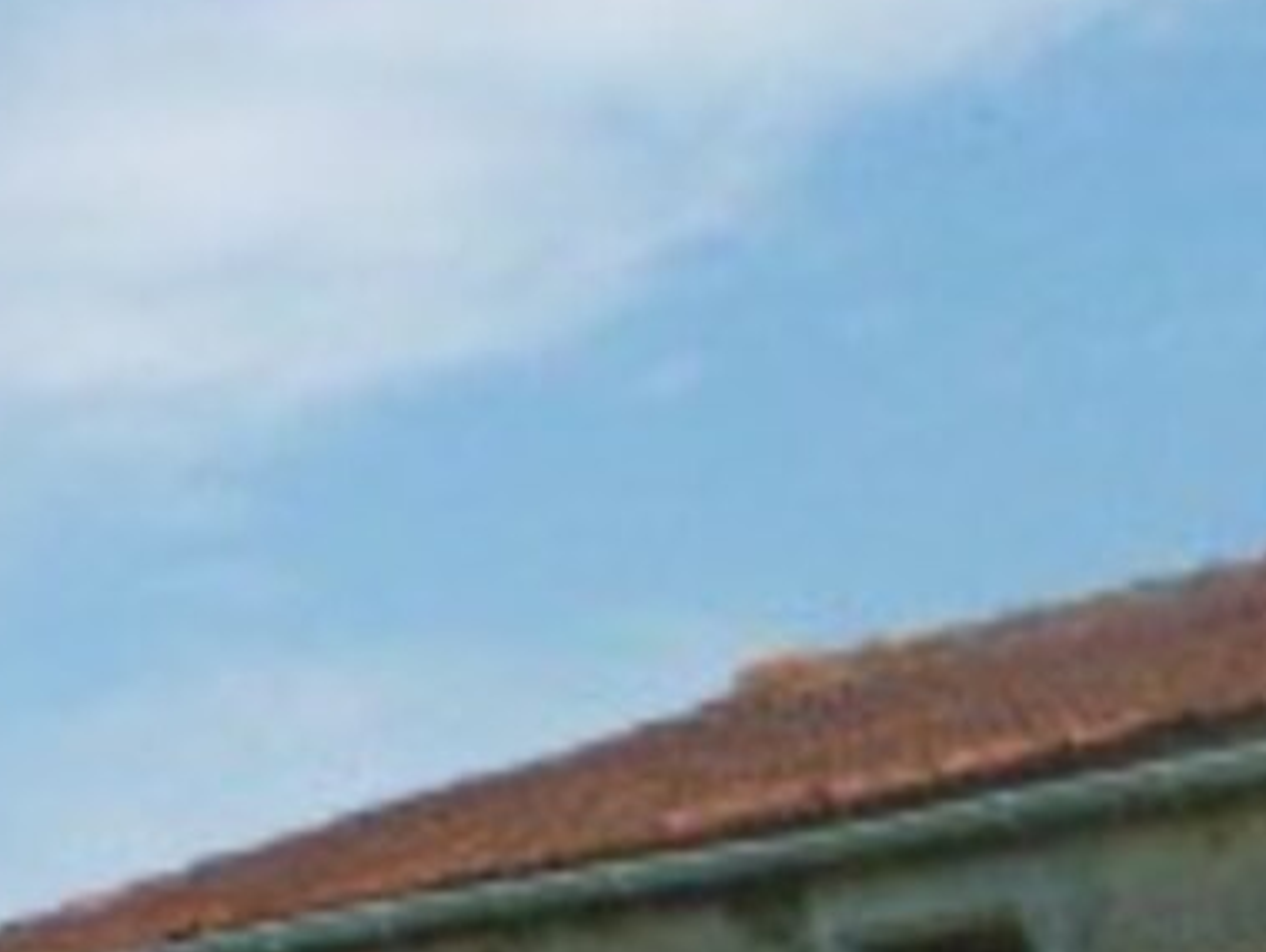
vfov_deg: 8.6
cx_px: 2145
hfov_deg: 11.2
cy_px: 1714
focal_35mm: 167
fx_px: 6113
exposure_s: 1/1000
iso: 400
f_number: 6.3
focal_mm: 5.9
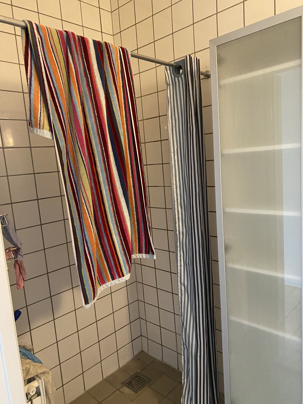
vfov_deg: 67.3
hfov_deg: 53.1
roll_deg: +5.3
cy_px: 202
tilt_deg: -8.1
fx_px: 303
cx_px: 152
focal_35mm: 26
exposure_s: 1/33
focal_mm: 4.25
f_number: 1.8
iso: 500
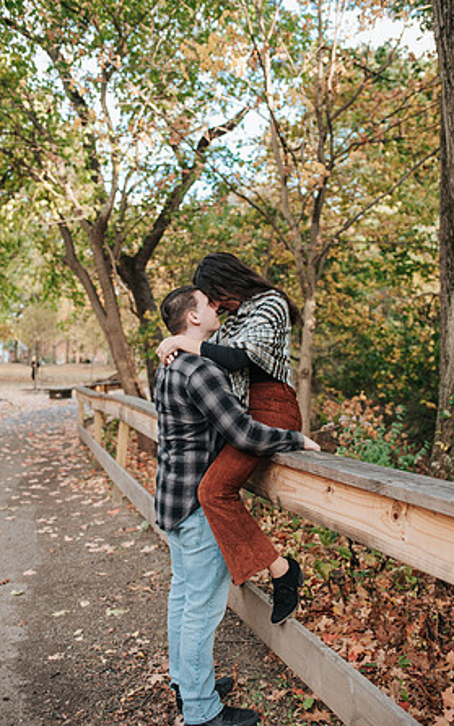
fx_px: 712
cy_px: 365
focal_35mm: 36
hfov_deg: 35.3
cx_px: 238
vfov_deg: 54.0
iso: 1000
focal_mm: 35
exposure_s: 1/320
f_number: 3.2
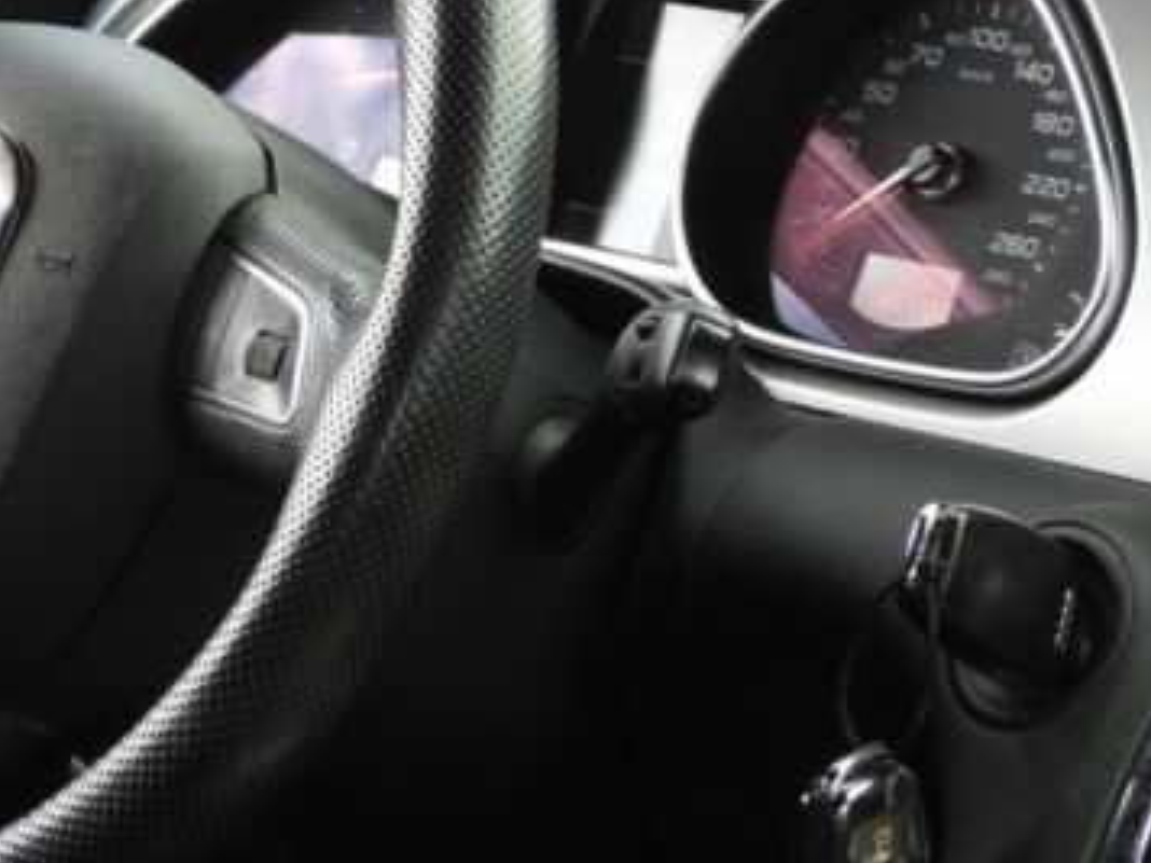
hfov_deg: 11.5
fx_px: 5653
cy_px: 281
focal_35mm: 170
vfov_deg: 8.7
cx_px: 58
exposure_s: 1/60
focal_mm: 15.3
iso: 100
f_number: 3.5
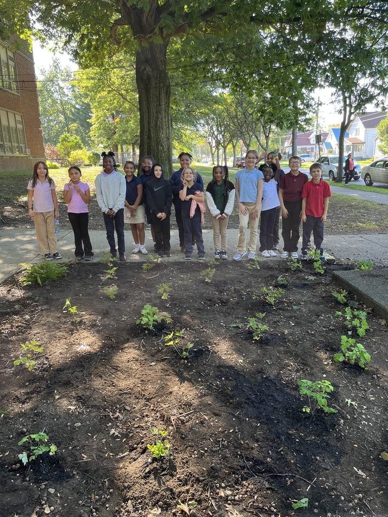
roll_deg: +1.9
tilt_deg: -14.7
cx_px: 194
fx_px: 389
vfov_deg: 67.3
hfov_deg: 53.1
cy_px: 258
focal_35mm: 26
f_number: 1.6
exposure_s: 1/129
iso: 50
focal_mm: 5.1
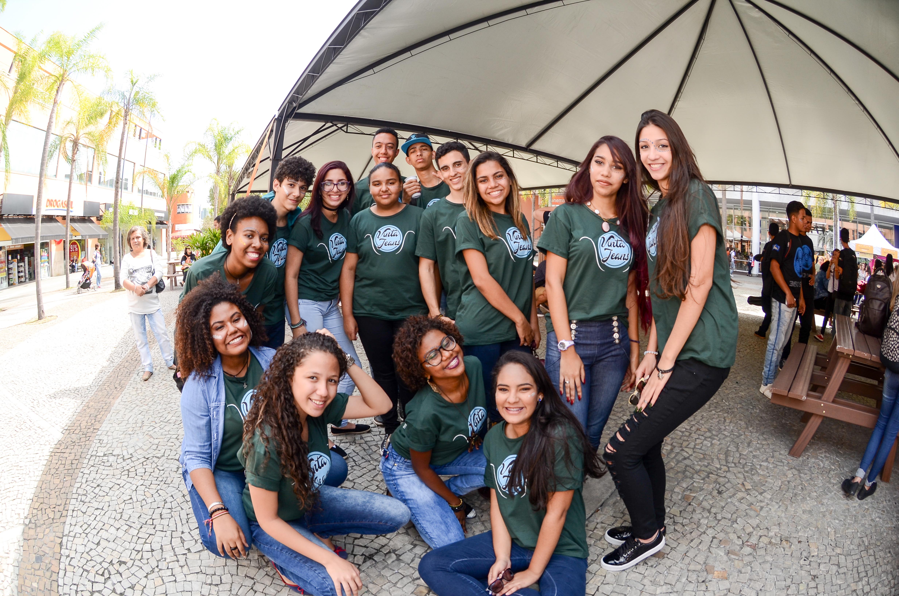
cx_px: 450
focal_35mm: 16
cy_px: 298
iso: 200
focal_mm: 10.5
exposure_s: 1/200
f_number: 5.6
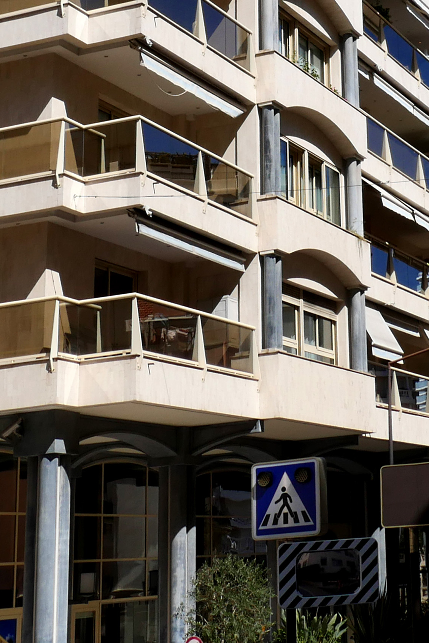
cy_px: -3
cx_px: 318
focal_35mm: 68
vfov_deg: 27.9
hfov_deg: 19.9
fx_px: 1215
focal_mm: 12
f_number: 9
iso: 200
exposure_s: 1/800
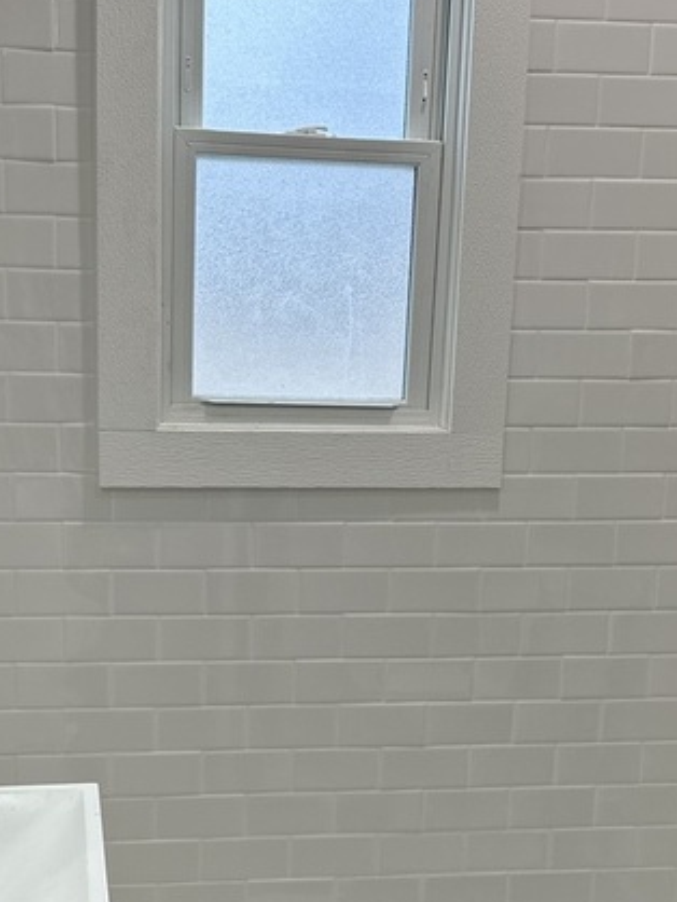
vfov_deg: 30.7
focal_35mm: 62
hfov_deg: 23.7
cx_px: 295
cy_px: 667
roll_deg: -2.4
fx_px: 1615
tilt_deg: -12.1
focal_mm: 6.86
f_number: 1.78
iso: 80
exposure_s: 1/126
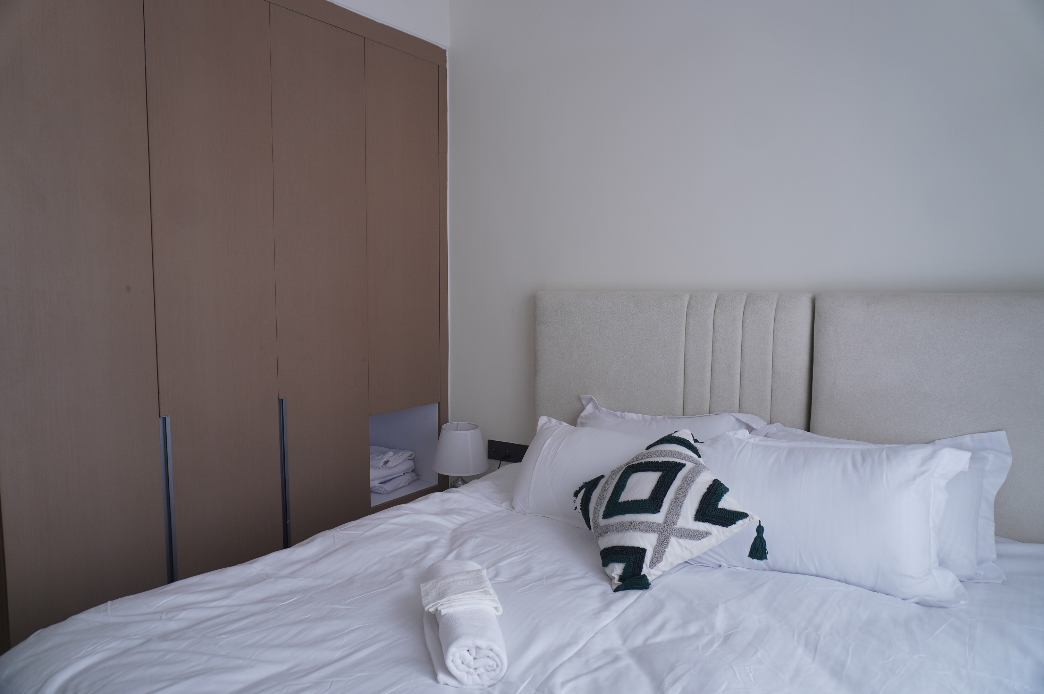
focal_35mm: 24
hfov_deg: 73.8
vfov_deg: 53.0
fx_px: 695
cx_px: 522
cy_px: 347
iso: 100
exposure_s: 1/50
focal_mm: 16
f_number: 4.5
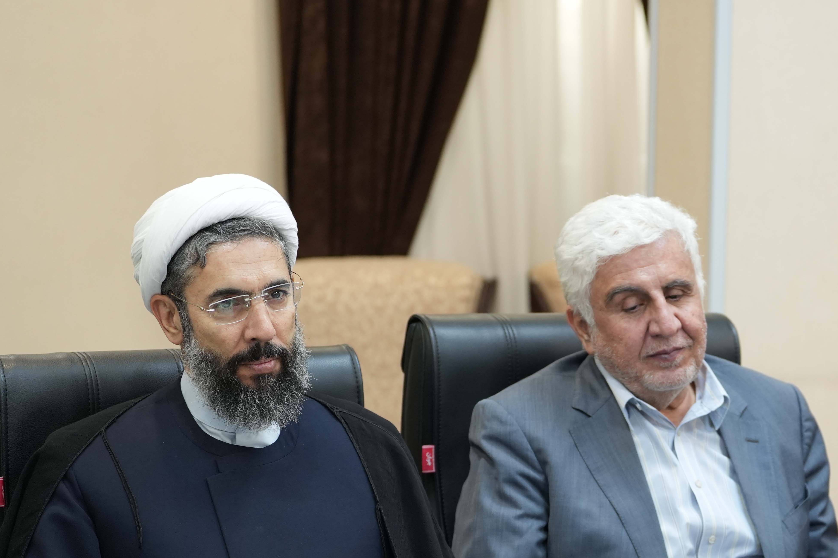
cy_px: 426
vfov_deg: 9.6
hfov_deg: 14.3
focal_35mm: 142
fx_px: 3305
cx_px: 734
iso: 1250
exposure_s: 1/200
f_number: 2.8
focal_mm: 79
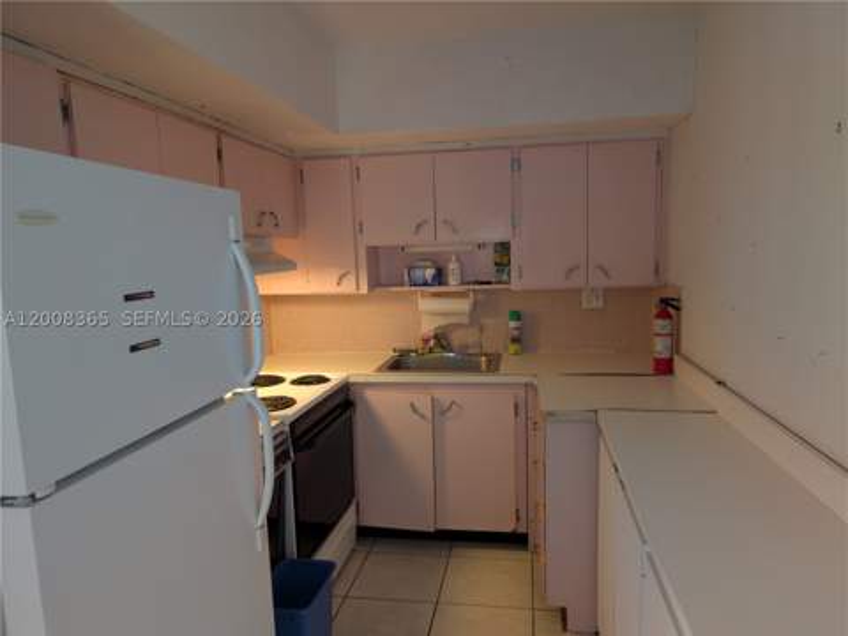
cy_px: 318
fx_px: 588
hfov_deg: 71.6
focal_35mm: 24
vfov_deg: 56.8
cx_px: 424
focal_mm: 6.9
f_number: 1.68
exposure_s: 1/40
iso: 215
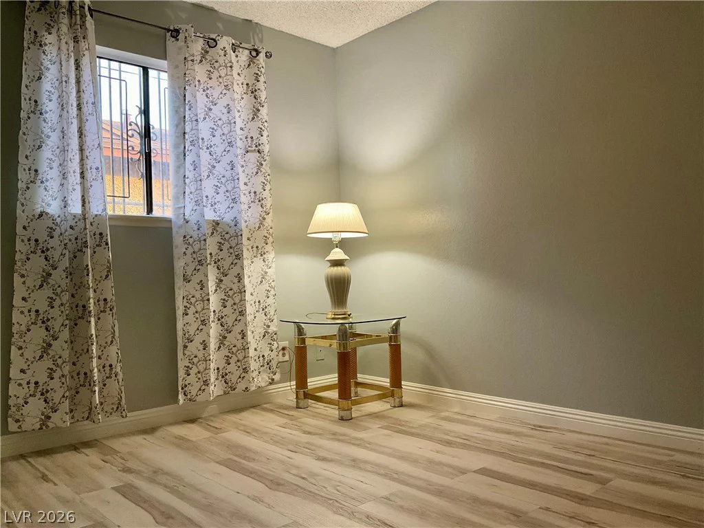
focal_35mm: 29
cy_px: 264
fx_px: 590
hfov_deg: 61.7
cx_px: 352
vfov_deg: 48.2
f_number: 1.8
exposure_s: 1/60
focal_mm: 3
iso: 100
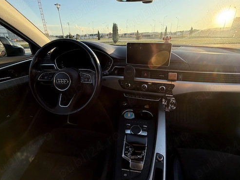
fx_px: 118
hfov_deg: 91.0
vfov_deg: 74.7
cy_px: 86
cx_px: 123
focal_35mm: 17
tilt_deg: -22.1
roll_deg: +1.0
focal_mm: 2.22
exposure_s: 1/390
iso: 50
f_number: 2.2
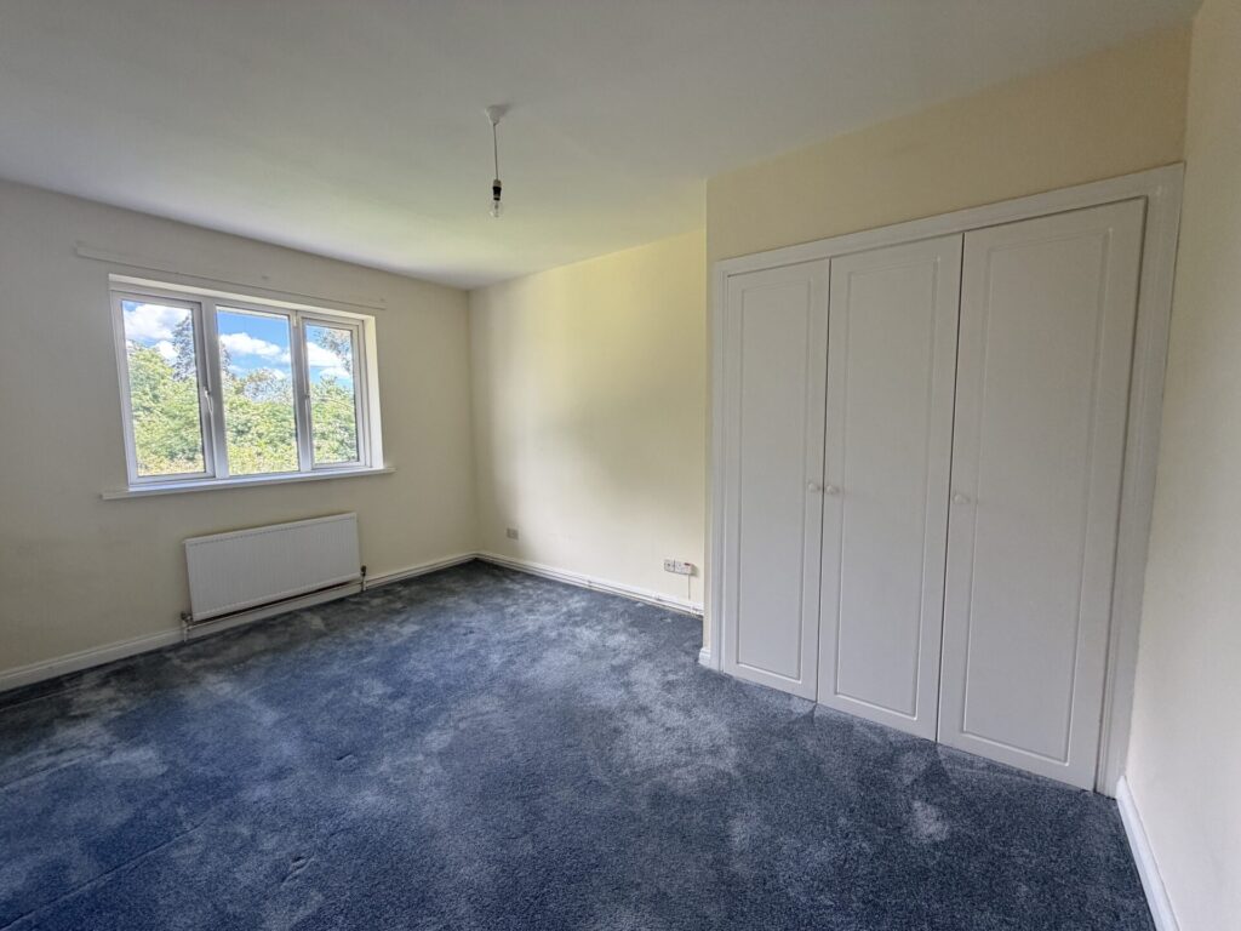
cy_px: 466
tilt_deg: -5.9
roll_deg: +0.6
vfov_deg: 85.7
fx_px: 502
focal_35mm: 14
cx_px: 620
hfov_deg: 102.1
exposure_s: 1/121
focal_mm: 2.22
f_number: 2.2
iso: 125
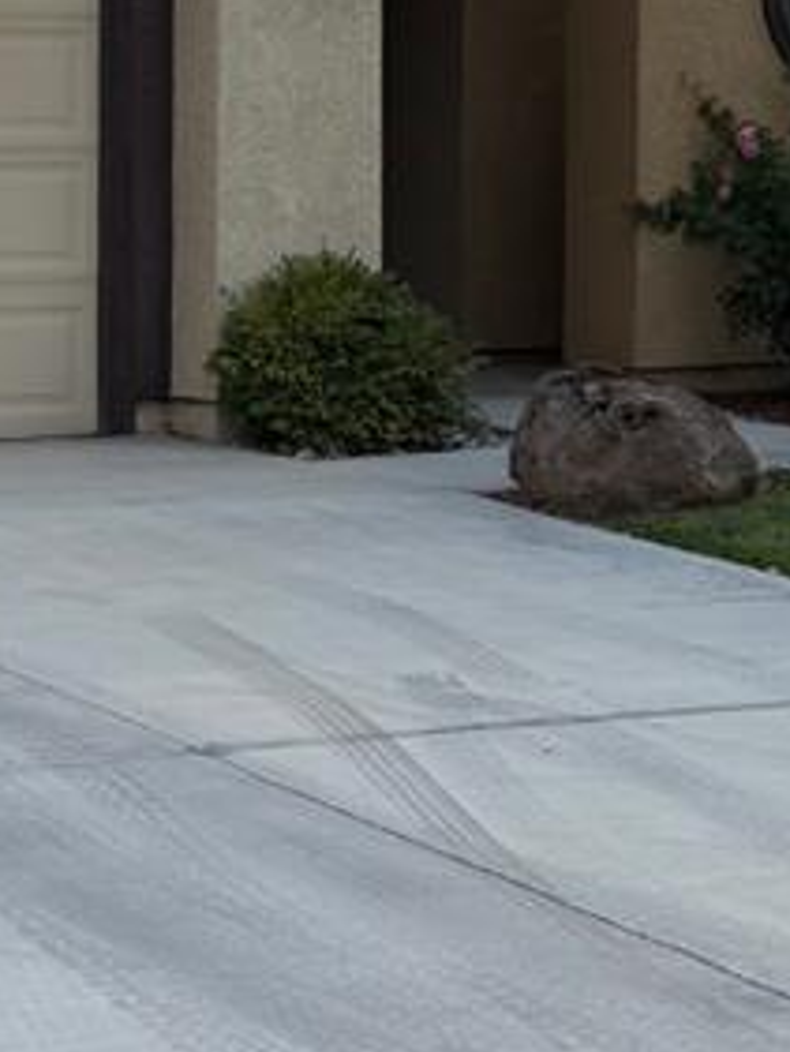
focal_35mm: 128
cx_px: 32
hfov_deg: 11.5
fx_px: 3892
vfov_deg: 15.3
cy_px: 271
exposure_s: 1/453
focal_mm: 6.76
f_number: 1.78
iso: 80
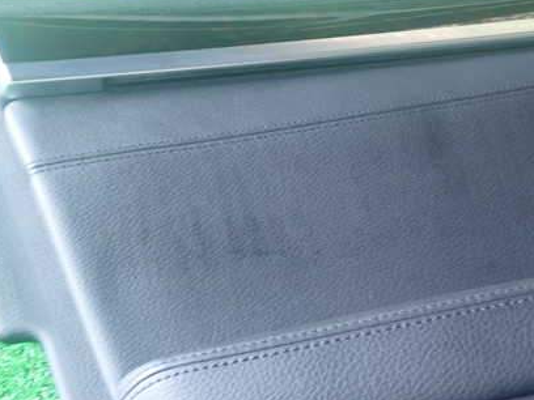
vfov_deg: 27.5
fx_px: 818
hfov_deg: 36.1
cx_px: 301
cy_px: 175
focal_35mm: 53
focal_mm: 6.37
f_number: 2.5
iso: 400
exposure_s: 1/40
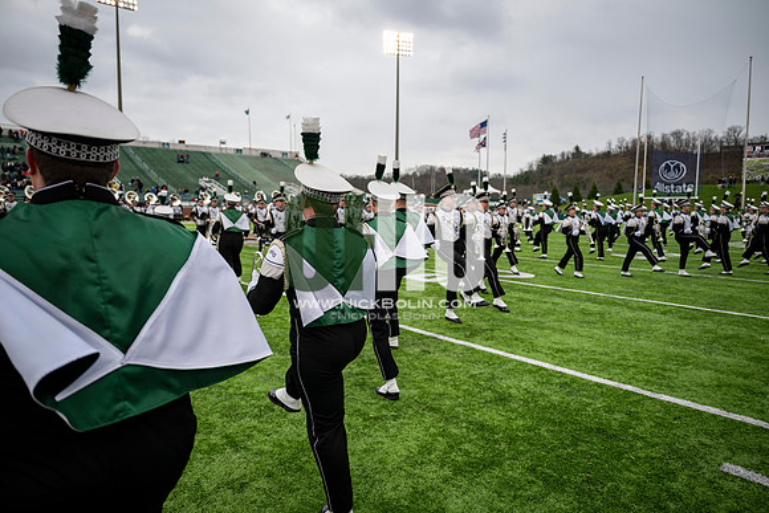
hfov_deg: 73.7
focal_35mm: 24
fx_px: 513
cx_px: 384
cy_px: 256
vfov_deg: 53.2
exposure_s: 1/500
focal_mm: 24
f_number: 2.8
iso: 100
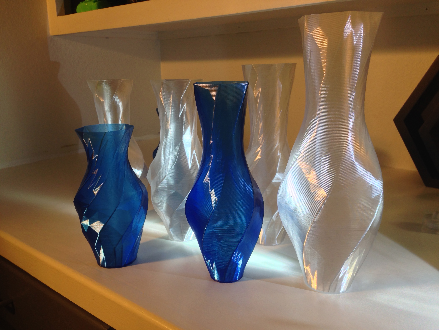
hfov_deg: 55.4
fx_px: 419
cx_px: 220
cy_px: 165
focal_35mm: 33
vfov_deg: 42.9
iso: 50
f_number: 2.4
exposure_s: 1/20
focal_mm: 4.12
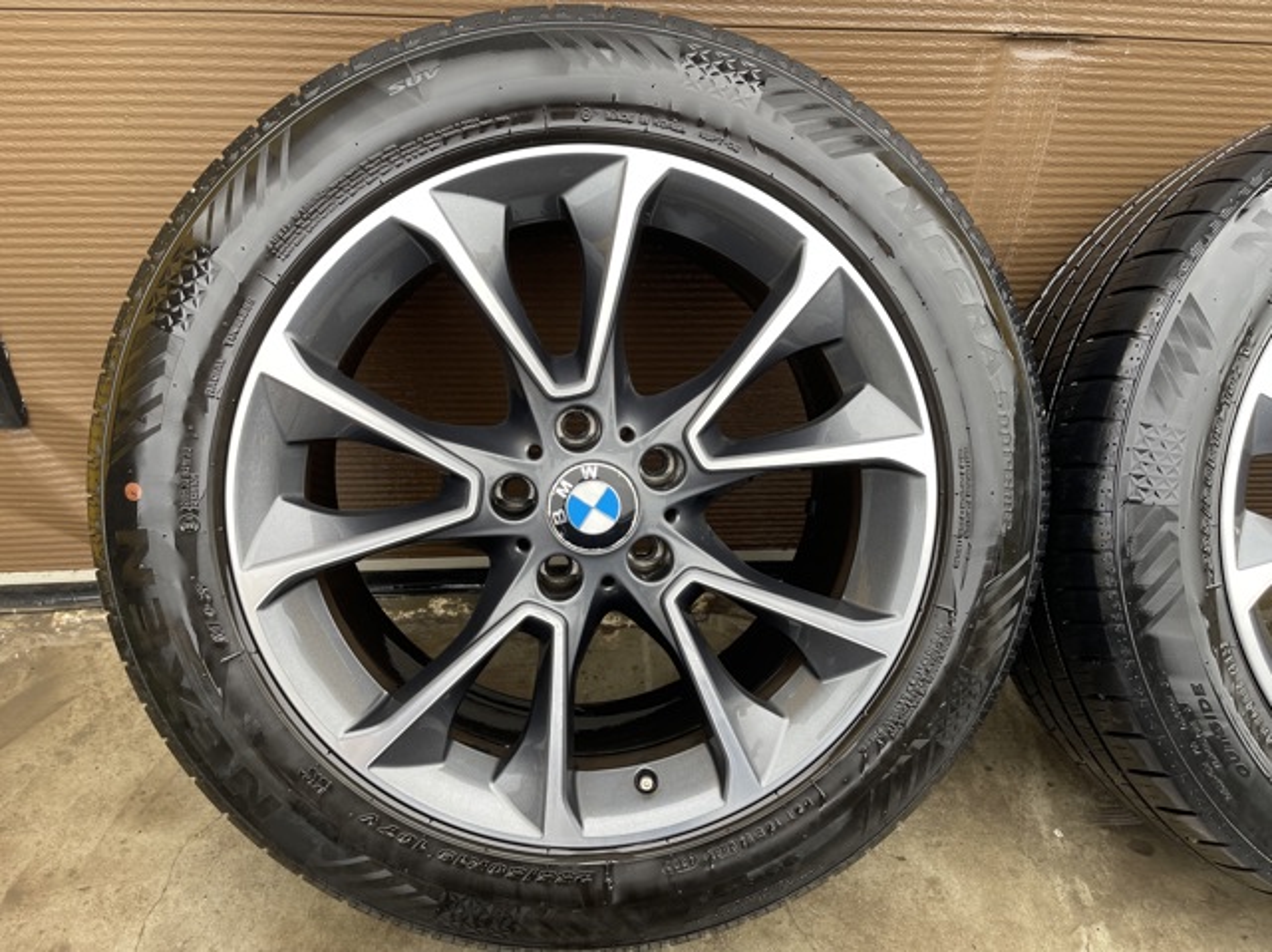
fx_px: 918
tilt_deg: -34.9
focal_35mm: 25
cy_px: 476
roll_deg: -2.8
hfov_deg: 69.4
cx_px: 636
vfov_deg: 54.8
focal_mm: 5.1
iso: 64
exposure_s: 1/121
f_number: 1.6
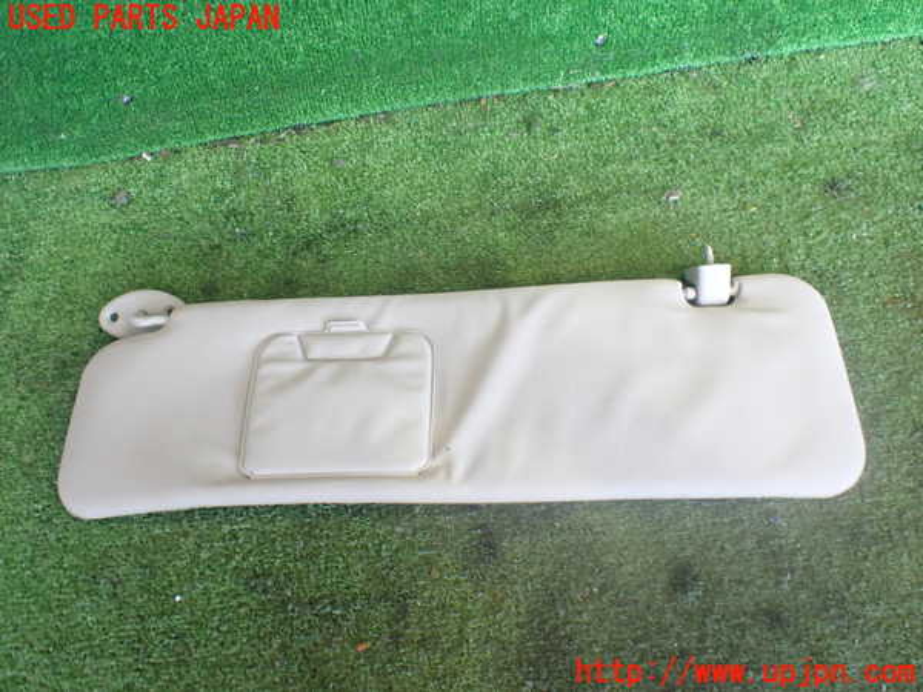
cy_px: 346
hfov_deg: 60.0
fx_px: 800
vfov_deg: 46.8
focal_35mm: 30
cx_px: 462
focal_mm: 5.4
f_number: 2.3
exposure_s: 1/125
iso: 640
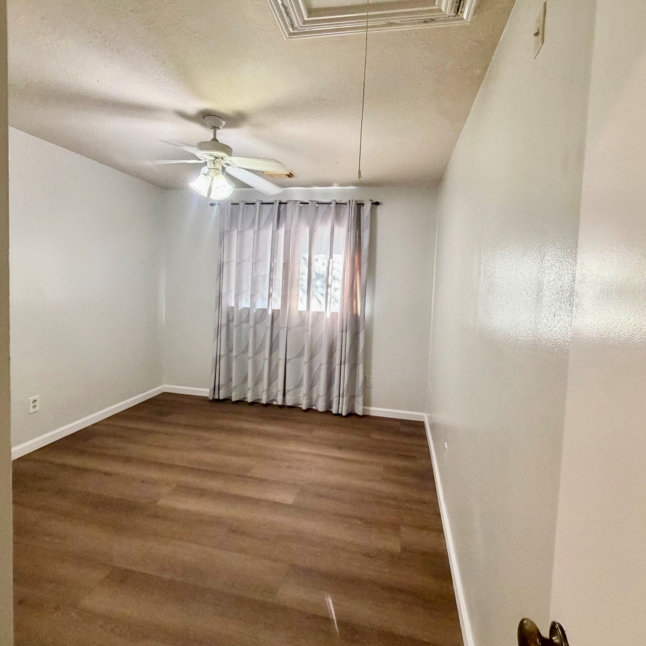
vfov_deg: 83.8
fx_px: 359
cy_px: 300
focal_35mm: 17
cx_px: 325
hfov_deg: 84.0
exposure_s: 1/60
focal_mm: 2.22
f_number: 2.2
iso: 250
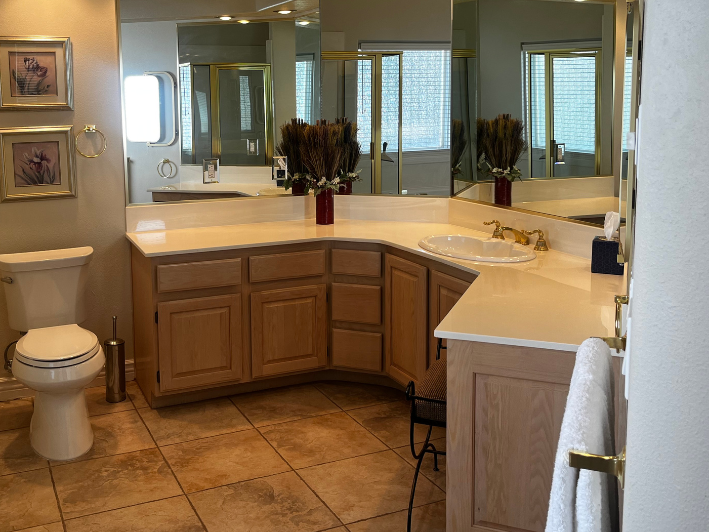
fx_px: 778
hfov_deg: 48.7
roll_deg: +0.6
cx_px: 285
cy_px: 184
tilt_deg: -6.9
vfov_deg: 37.4
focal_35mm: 38
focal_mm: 5.1
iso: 50
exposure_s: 1/120
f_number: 1.6
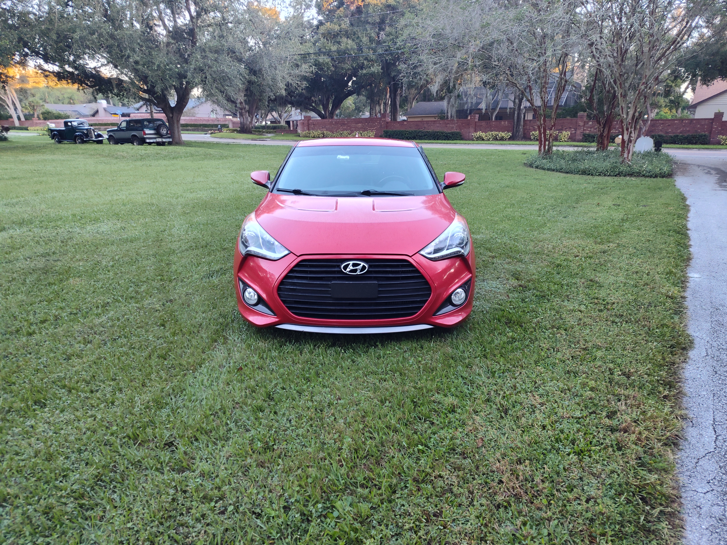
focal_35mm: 23
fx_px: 483
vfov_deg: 58.9
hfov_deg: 73.9
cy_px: 272
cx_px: 364
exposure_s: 1/120
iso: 753
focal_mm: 5.56
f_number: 1.8
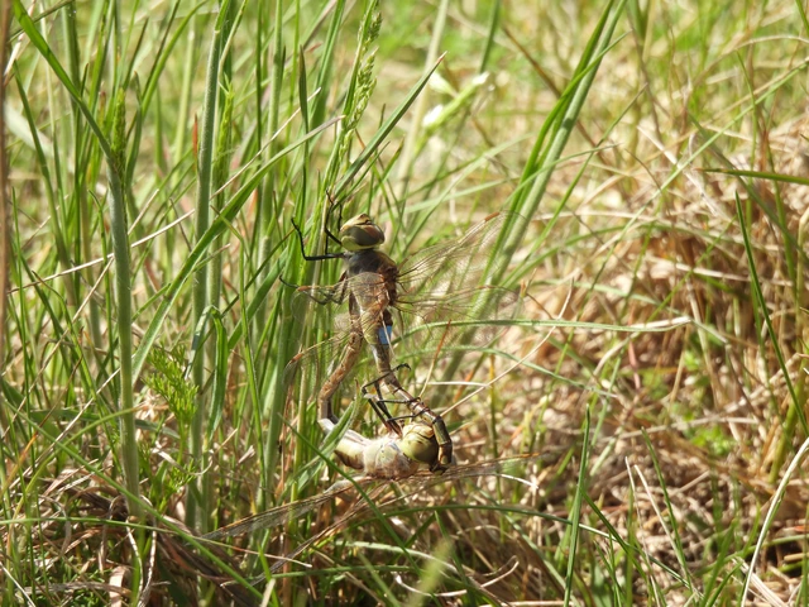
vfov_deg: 1.7
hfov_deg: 2.3
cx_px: 404
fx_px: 19865
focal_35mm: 850
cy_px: 304
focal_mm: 152
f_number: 5.6
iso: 100
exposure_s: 1/320
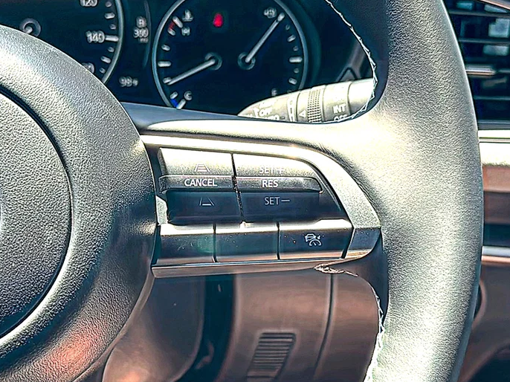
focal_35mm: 49
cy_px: 189
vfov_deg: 29.7
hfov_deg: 38.9
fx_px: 722
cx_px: 252
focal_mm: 6.86
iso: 80
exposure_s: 1/339
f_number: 1.78
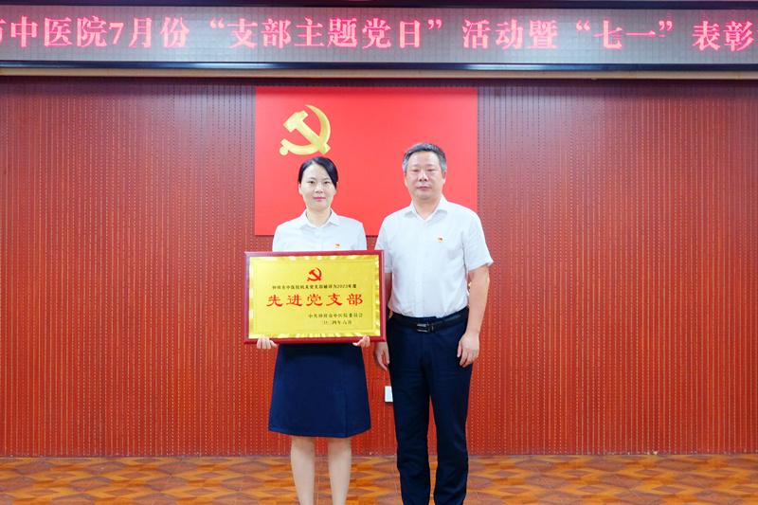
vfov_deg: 35.0
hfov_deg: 50.7
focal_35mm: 38
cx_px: 379
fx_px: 800
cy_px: 252
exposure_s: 1/75
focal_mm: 25.4
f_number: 3.2
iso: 800
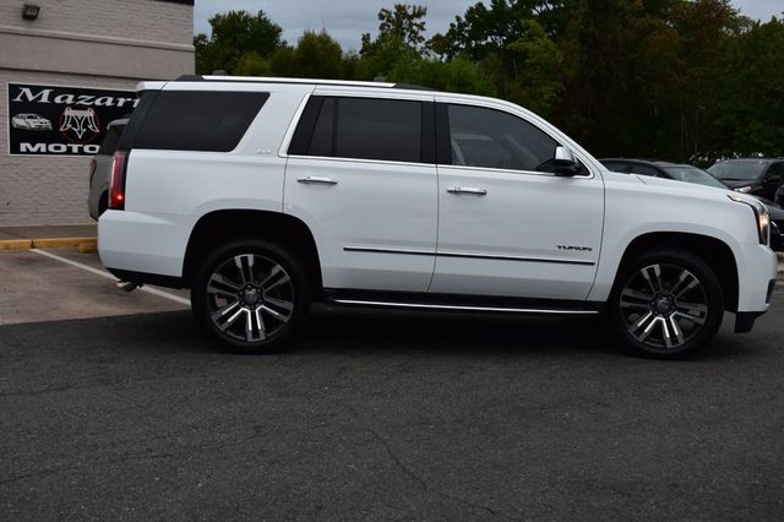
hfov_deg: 49.6
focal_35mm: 39
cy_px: 261
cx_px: 392
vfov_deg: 34.2
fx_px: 849
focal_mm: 26
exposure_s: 1/50
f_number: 8
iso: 400
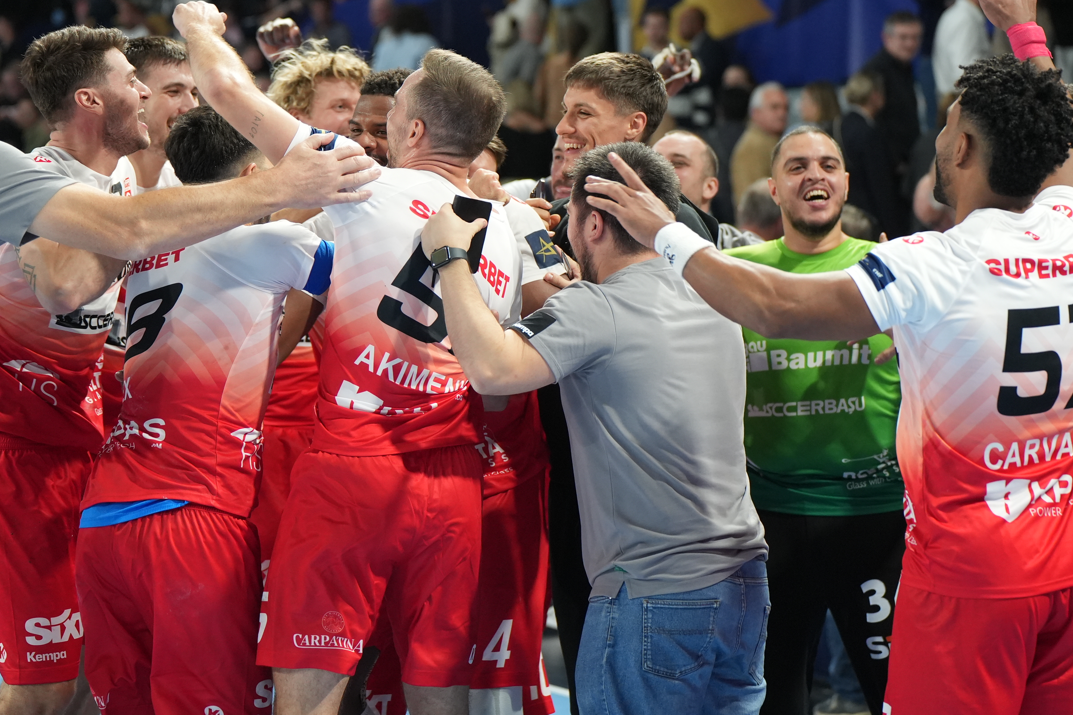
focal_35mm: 133
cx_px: 570
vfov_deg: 10.3
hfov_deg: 15.4
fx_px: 3964
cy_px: 221
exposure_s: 1/500
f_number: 2.8
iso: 2500
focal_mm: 91
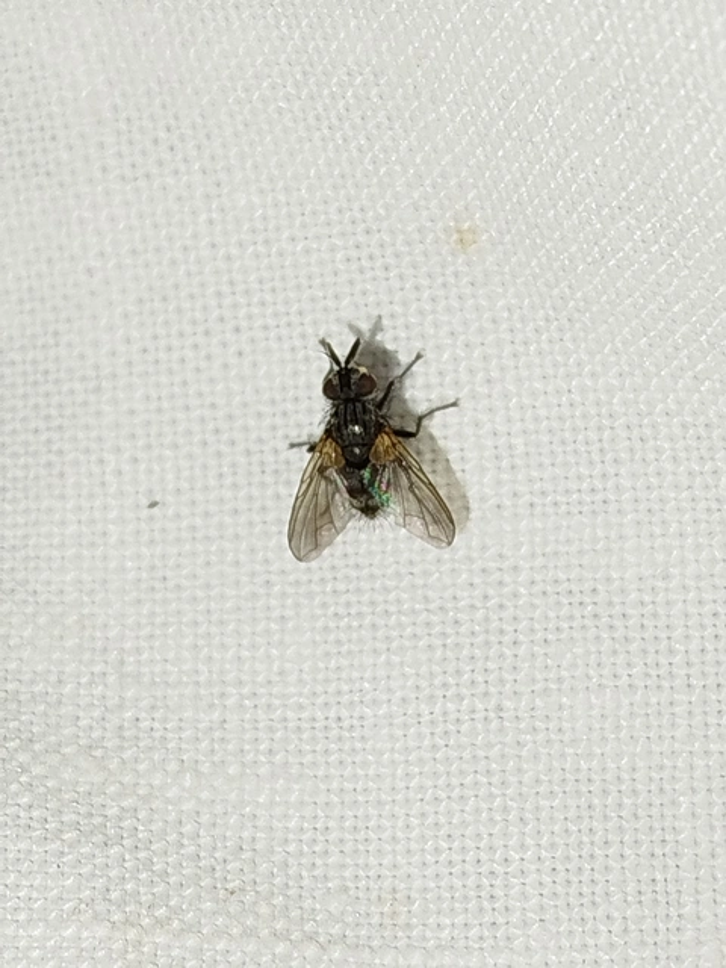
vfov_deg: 19.1
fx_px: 2880
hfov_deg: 14.4
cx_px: 363
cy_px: 484
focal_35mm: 103
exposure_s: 1/50
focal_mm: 5.31
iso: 64
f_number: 1.7
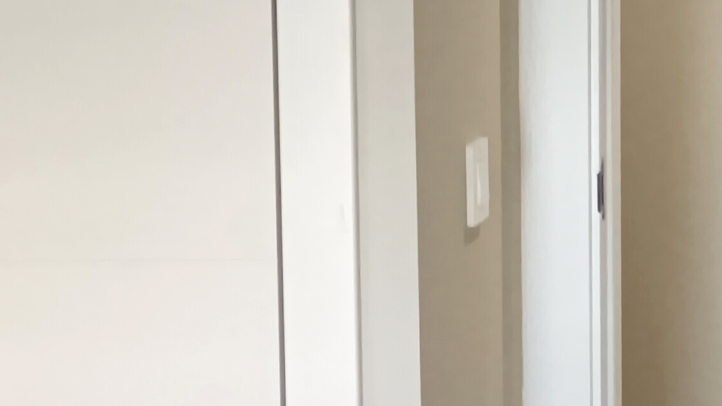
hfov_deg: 13.0
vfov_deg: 8.0
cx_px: -574
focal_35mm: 150
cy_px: 458
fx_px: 2872
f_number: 1.9
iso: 896
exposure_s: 1/100
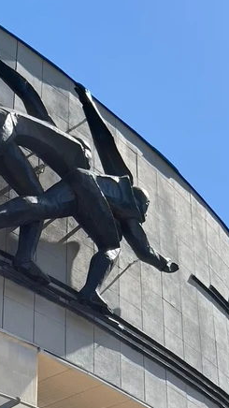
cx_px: 35
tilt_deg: +26.7
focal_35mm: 78
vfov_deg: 26.0
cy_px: 392
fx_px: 843
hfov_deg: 15.3
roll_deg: -1.5
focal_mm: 5.1
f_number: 1.6
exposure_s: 1/3413
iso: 50
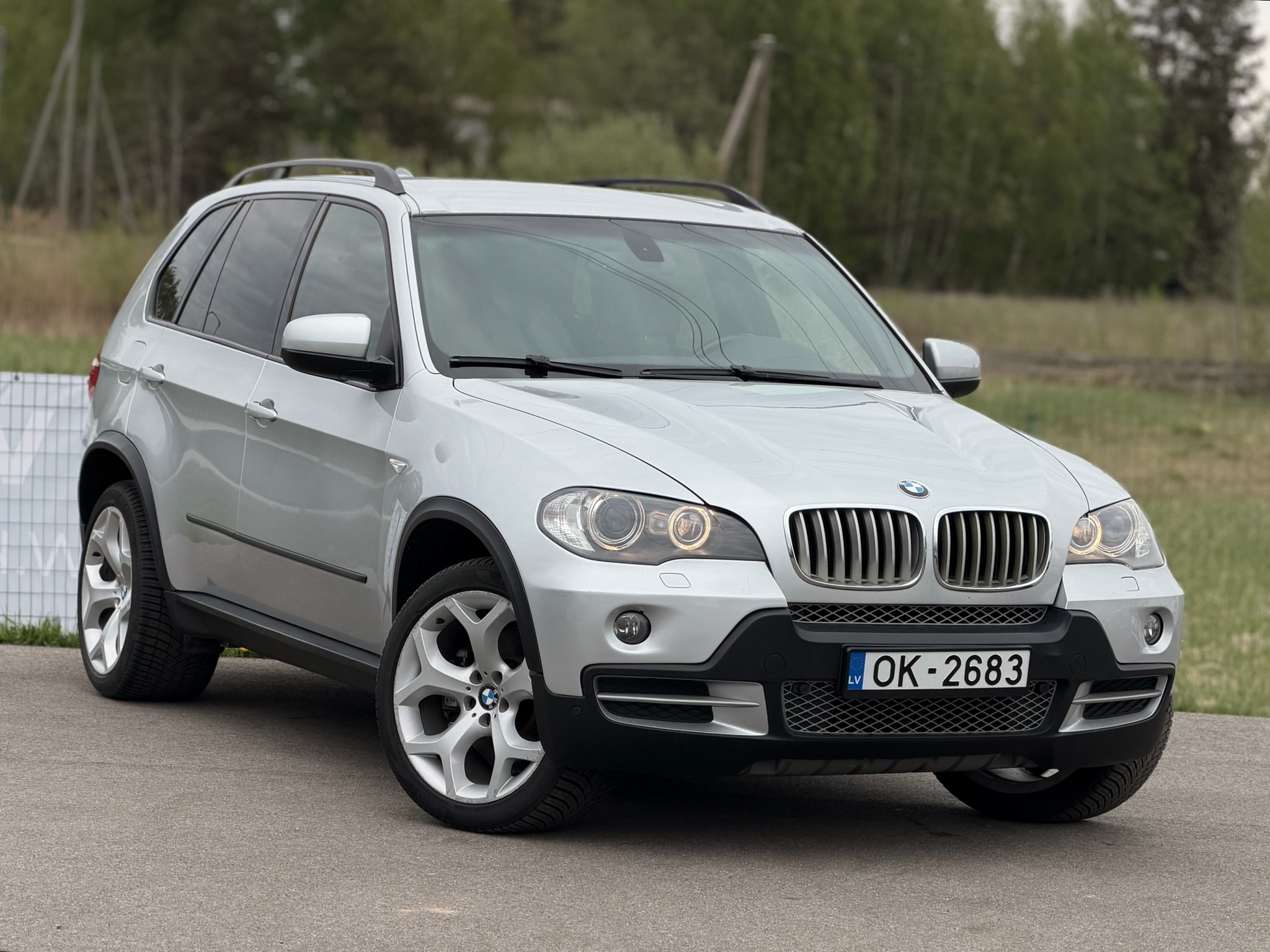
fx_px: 3669
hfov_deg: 19.6
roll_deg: -0.2
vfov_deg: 14.8
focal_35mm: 100
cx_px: 635
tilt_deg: -4.2
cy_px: 476
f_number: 2.8
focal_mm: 16.89
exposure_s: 1/638
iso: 50
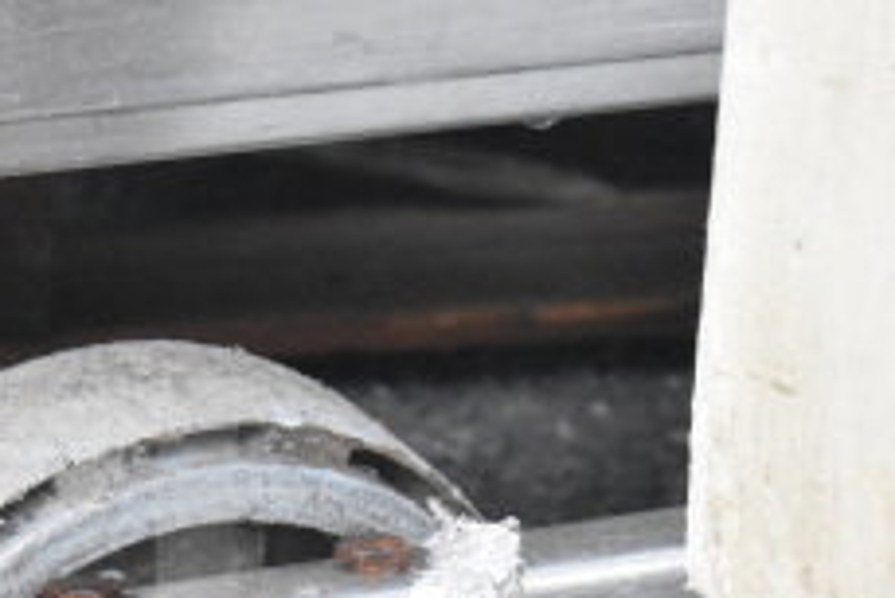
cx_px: -102
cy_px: 702
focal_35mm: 219
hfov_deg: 9.3
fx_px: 5456
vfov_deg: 6.2
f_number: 11
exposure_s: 1/500
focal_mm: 55
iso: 6400
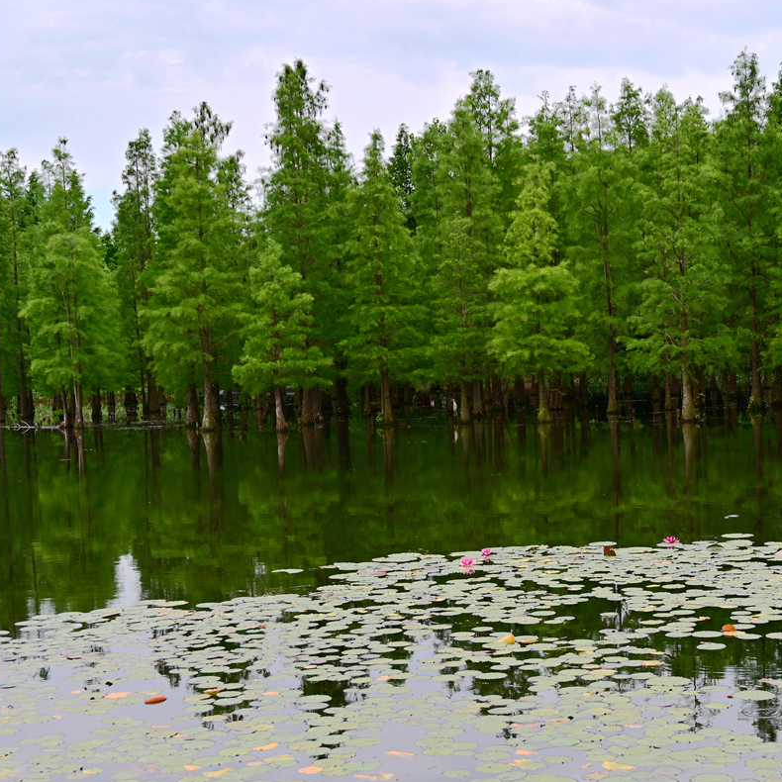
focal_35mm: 41
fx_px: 1039
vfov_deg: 41.3
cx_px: 317
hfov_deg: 41.1
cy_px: 391
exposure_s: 1/320
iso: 64
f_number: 4
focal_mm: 31.5
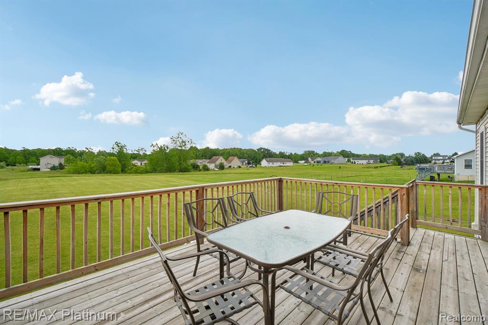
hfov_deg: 100.4
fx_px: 203
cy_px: 162
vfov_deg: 77.3
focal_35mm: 15
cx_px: 244
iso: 100
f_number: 8
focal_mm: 10
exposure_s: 1/250
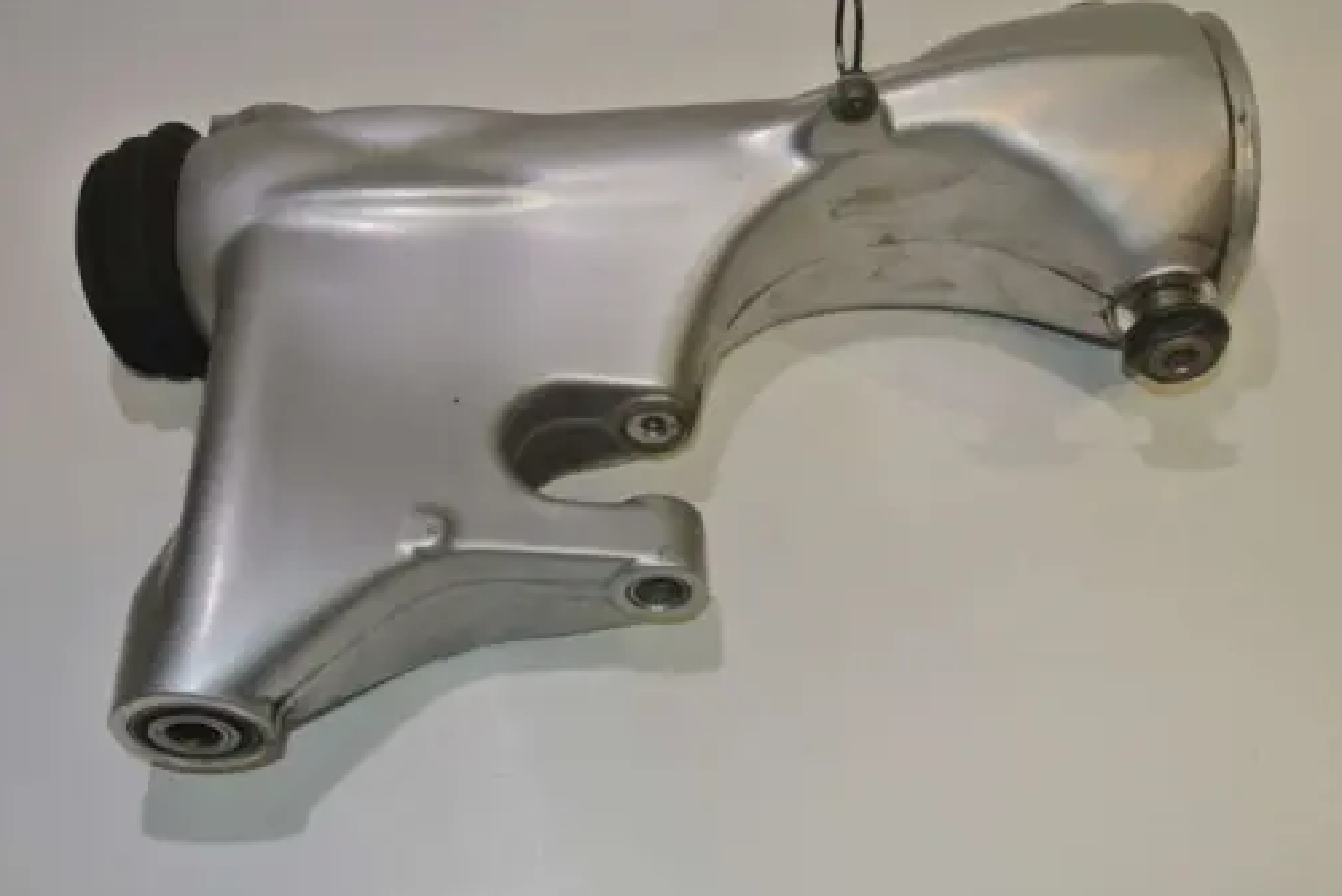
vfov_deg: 31.9
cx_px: 666
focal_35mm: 42
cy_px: 427
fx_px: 1567
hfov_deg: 46.4
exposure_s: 1/60
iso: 200
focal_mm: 14.5
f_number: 4
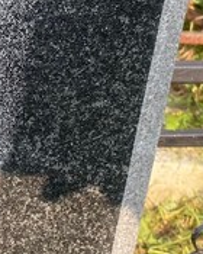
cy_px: 167
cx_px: -231
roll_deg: -0.3
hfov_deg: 11.6
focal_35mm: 116
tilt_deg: -24.5
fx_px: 871
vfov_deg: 16.5
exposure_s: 1/420
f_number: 1.8
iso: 32
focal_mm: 4.25
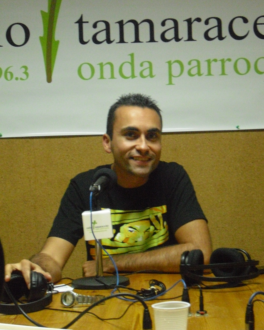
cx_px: 133
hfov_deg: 18.7
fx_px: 801
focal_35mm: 82
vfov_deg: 23.3
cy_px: 153
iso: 800
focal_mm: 12.8
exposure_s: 1/50
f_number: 4.2
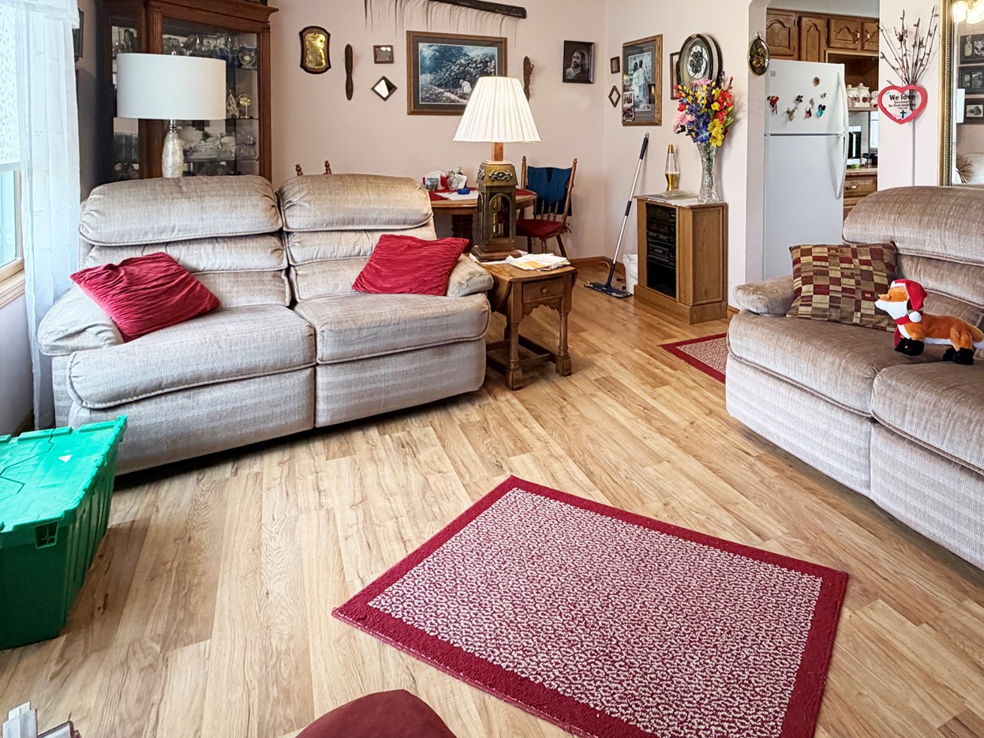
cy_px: 148
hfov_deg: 72.8
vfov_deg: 54.8
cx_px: 610
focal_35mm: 23
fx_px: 654
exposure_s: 1/120
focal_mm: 2.22
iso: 250
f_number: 2.2
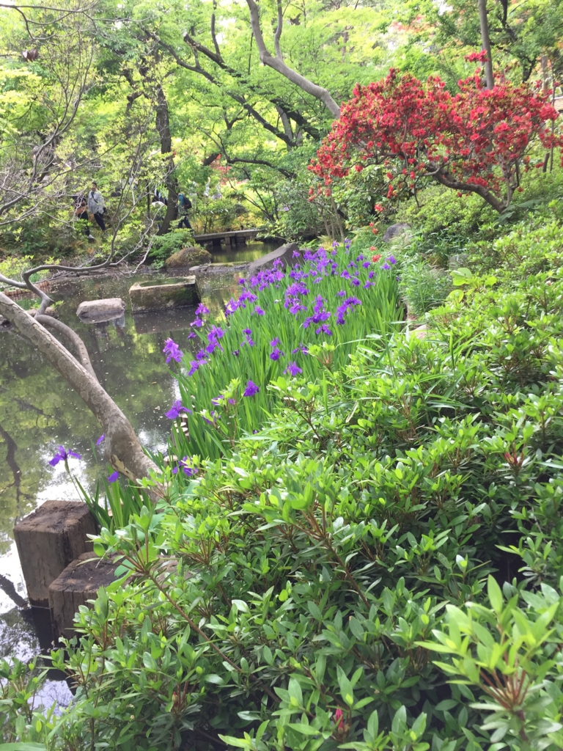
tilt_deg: -14.9
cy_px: 376
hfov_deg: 48.2
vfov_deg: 61.7
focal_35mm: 29
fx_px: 629
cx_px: 282
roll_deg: +6.2
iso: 50
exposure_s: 1/120
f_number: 2.2
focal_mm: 4.15
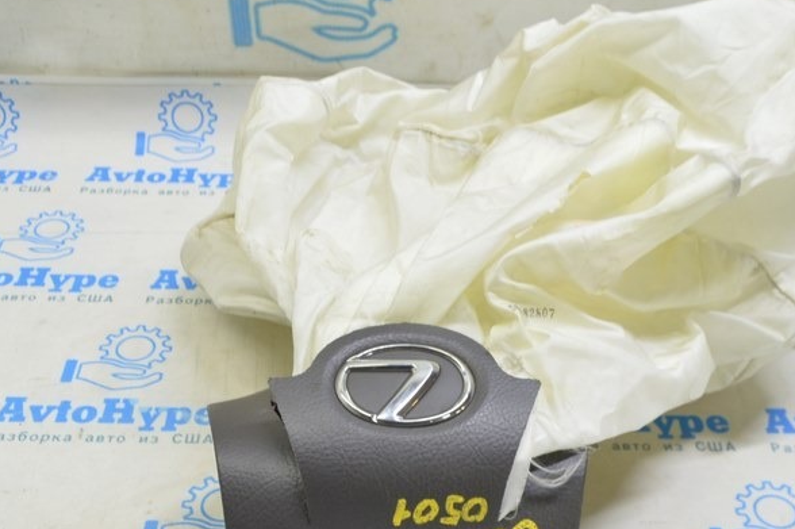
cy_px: 375
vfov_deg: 28.3
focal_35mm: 47
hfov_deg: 41.9
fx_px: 1037
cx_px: 407
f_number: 5.6
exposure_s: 1/15
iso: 400
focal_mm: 18
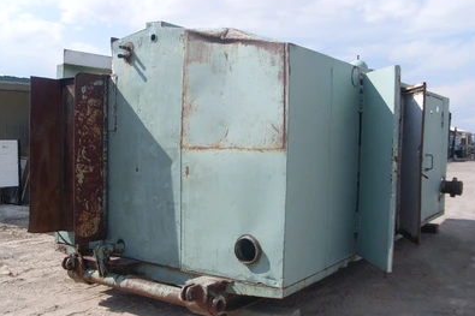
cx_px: 238
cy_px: 169
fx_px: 528
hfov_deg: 48.5
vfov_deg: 33.4
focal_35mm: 40
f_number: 7.7
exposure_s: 1/250
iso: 80
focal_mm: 6.3
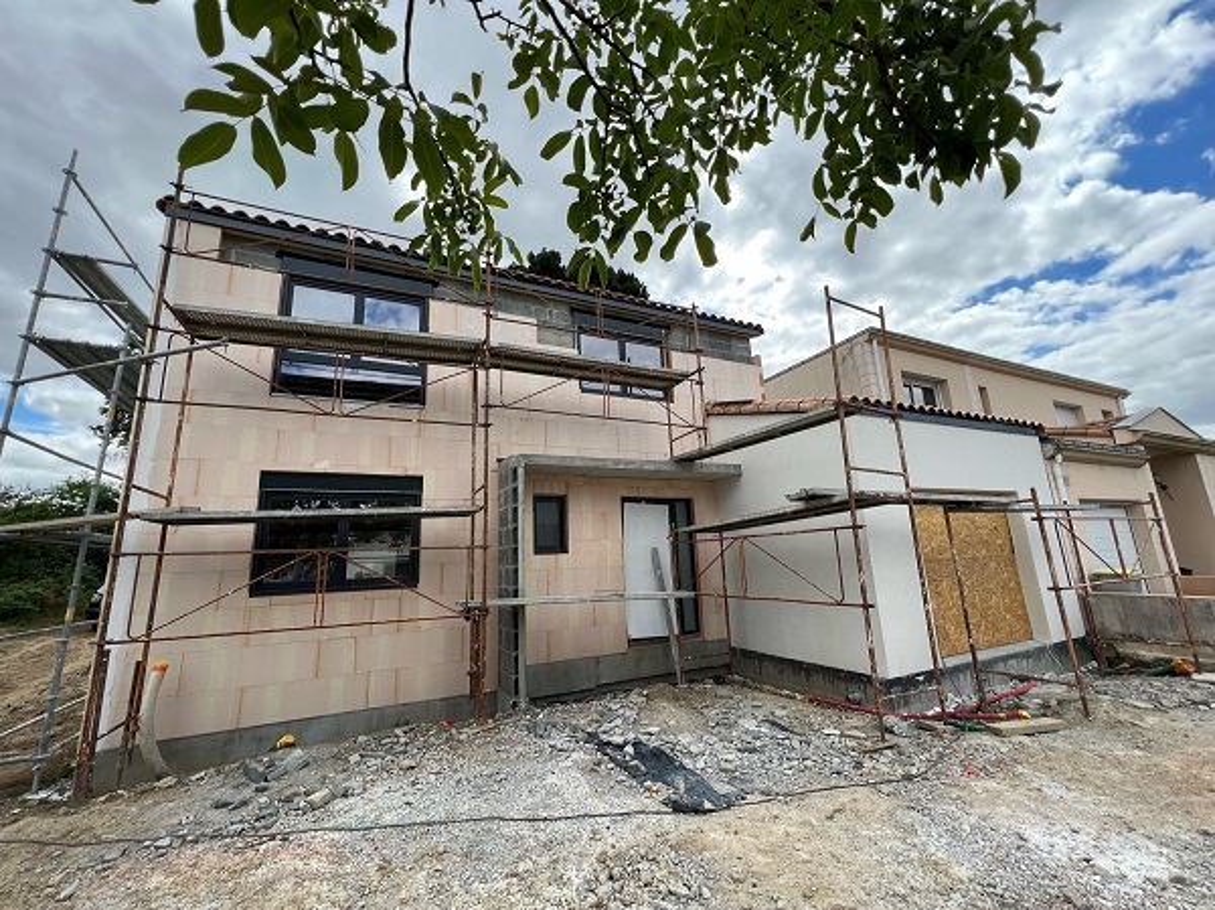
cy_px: 455
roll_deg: +3.0
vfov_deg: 89.8
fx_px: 456
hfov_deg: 106.2
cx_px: 608
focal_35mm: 13
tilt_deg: +12.8
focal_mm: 1.57
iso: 32
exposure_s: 1/919
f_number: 1.8
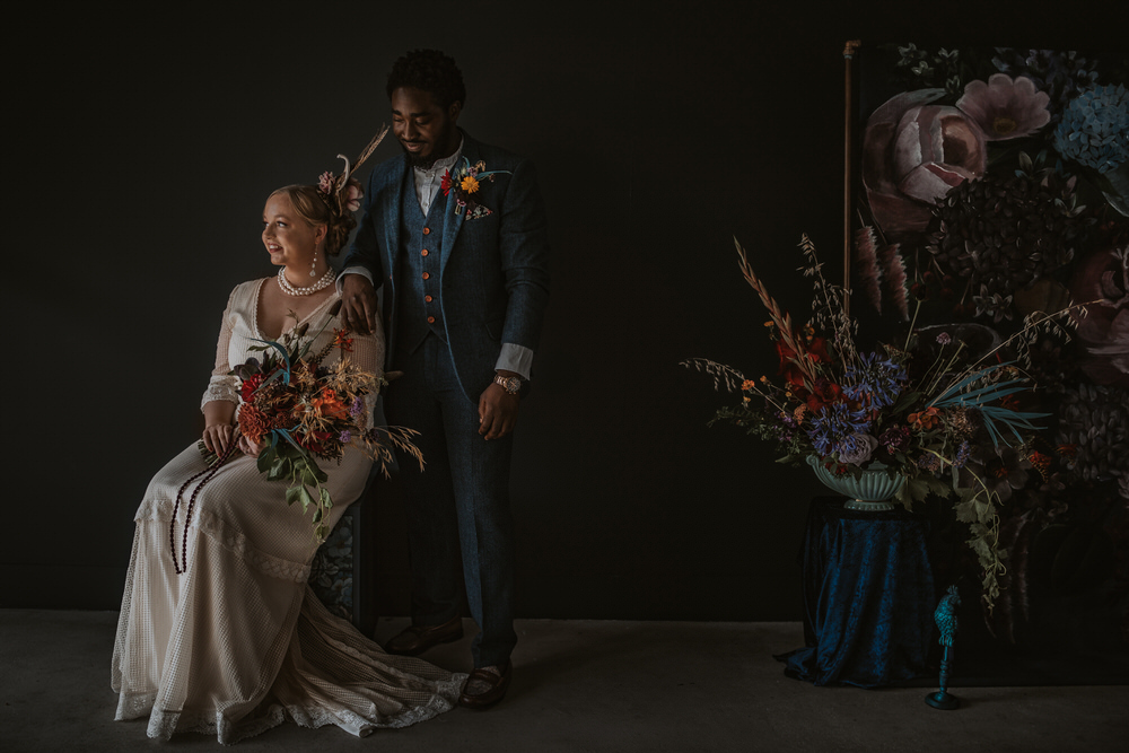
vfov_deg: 37.9
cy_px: 376
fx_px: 1098
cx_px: 564
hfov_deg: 54.4
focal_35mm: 35
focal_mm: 35
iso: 125
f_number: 1.4
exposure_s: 1/200
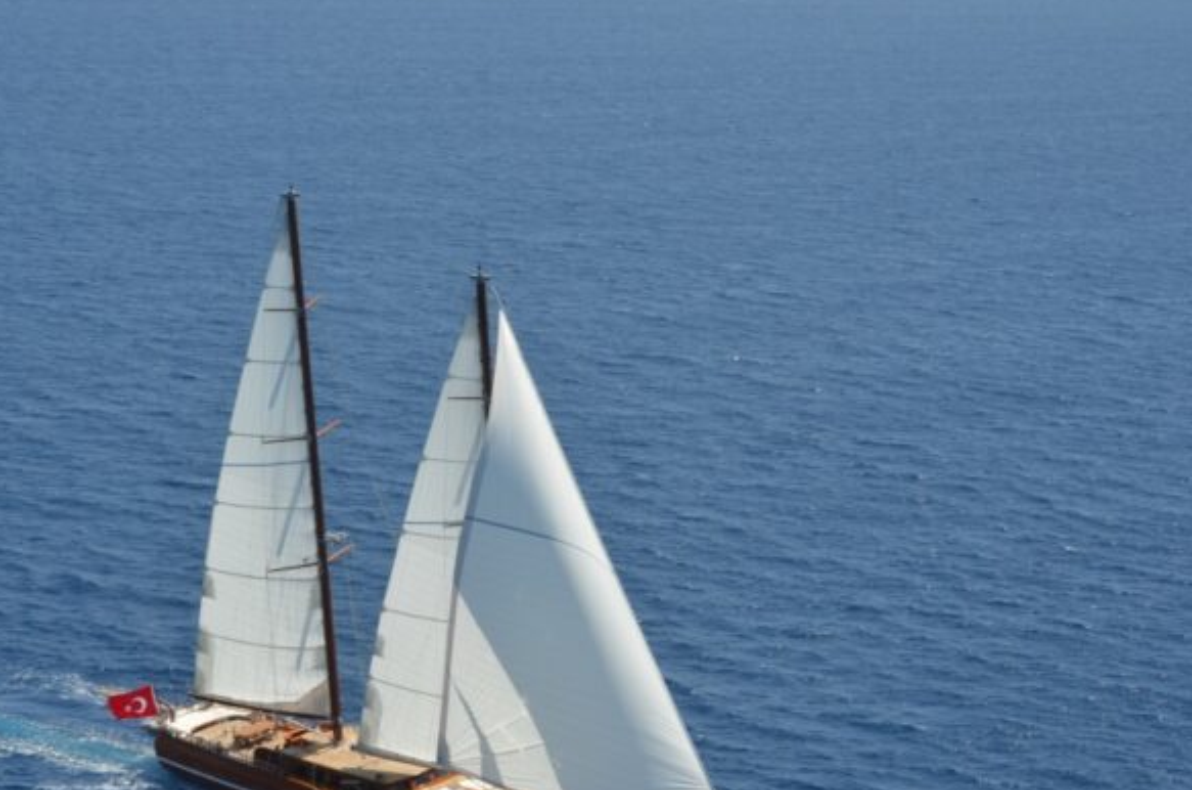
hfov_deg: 18.8
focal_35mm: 109
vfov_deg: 12.5
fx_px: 3590
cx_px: 513
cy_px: 507
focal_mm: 55
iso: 100
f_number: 9
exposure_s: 1/320
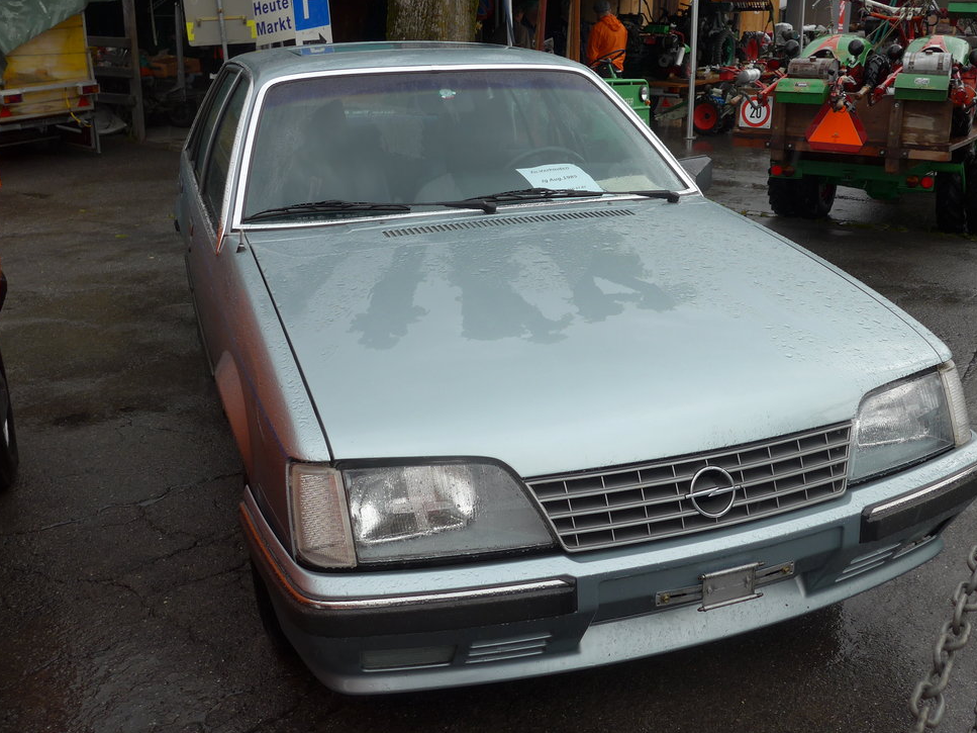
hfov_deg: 51.2
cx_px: 560
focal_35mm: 36
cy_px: 340
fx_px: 1016
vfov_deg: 39.6
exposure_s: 1/400
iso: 80
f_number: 2.8
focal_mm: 6
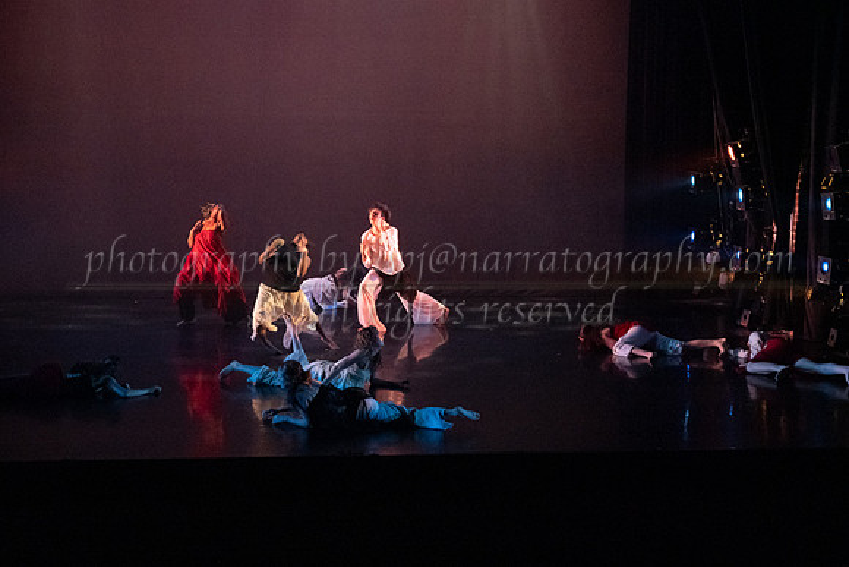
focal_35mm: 63
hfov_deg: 31.8
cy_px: 279
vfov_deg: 21.6
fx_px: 1488
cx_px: 444
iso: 5000
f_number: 2.8
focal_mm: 53
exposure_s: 1/400
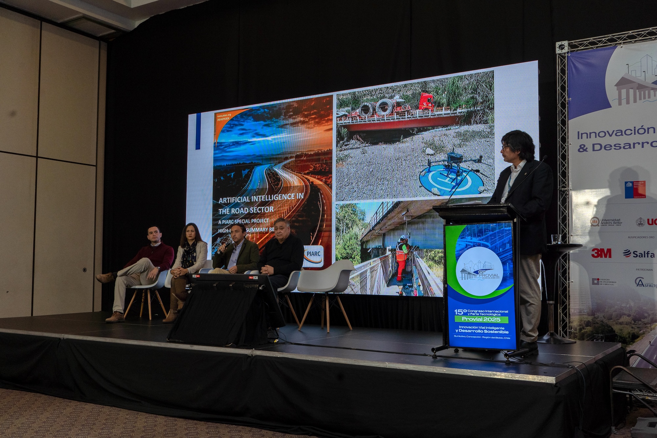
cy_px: 219
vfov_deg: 36.9
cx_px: 328
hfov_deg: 53.1
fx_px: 657
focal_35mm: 36
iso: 1250
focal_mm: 36
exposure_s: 1/125
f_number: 8
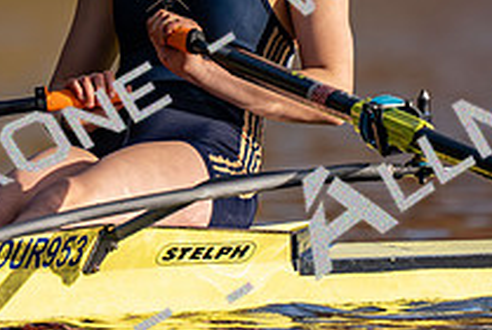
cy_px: 55
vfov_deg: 0.8
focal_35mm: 1662
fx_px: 22746
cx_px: 101
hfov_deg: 1.2
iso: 180
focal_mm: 600
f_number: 4
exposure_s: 1/2500
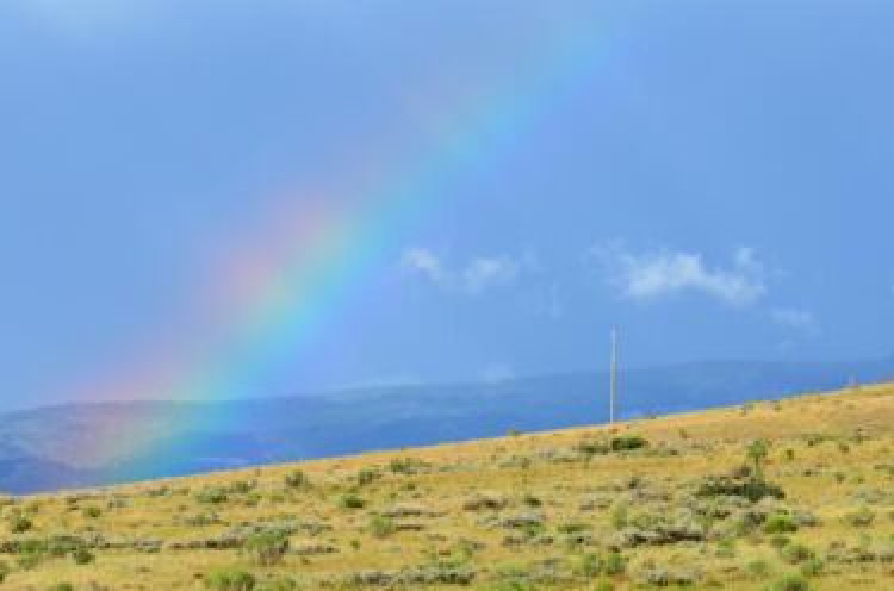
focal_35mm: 210
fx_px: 5202
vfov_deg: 6.5
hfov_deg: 9.8
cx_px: 591
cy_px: 180
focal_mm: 82
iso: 200
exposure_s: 1/800
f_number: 7.1
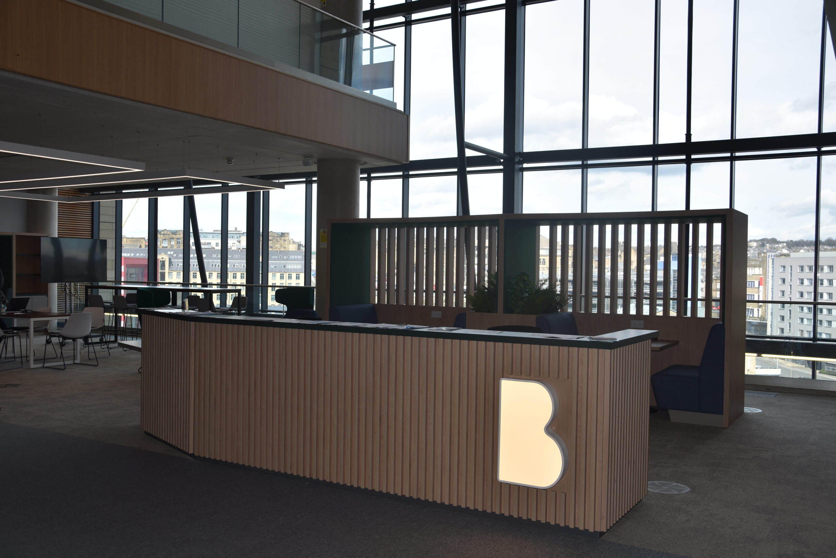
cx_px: 418
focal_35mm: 33
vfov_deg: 40.0
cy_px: 279
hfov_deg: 57.2
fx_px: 766
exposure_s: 1/250
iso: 100
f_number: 5
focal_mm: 22
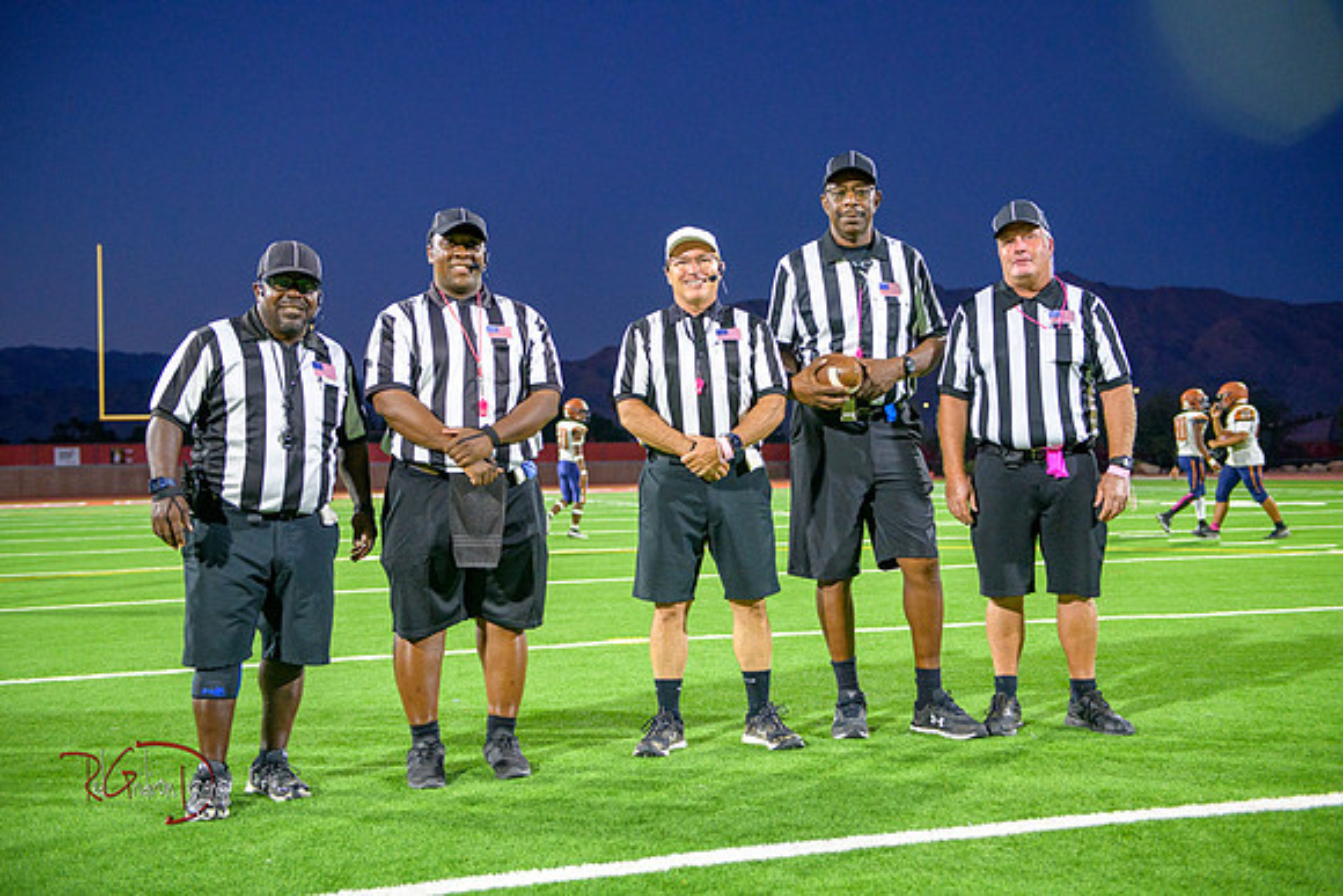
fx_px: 1679
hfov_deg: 43.6
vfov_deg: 29.9
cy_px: 448
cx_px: 672
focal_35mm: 45
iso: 1250
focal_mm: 45
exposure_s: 1/250
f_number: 2.8
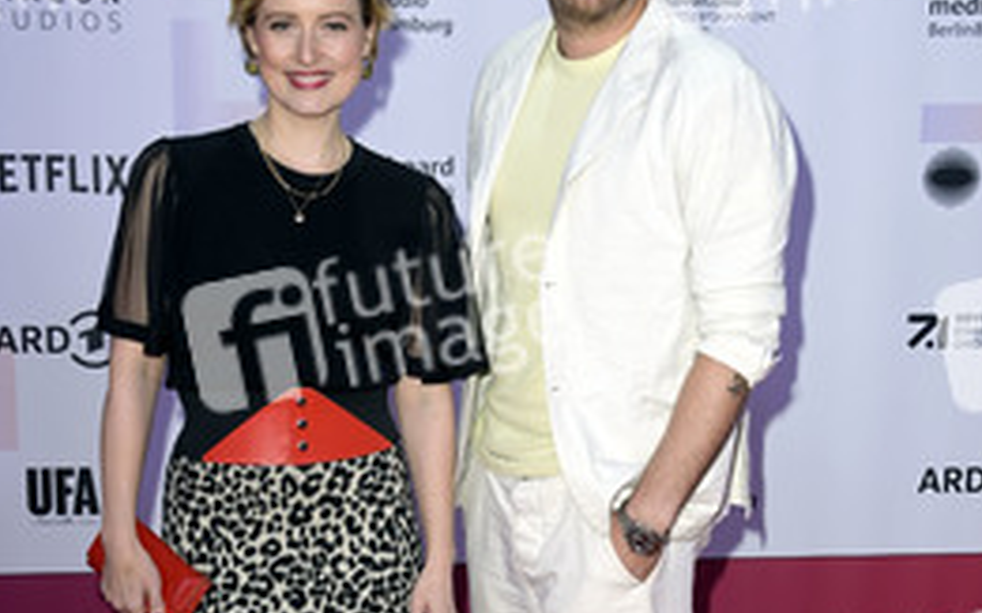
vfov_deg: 17.2
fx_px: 2007
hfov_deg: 27.5
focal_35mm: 75
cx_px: 485
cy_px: 511
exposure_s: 1/250
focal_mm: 48
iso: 400
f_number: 5.6
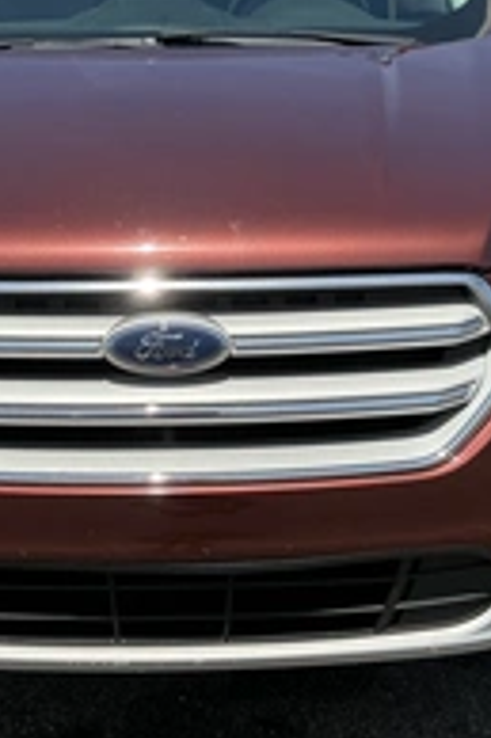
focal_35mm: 60
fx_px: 1230
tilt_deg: -15.4
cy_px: 266
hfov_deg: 22.5
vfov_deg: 33.2
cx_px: 175
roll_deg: +0.1
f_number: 1.8
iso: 25
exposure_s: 1/1730
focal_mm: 3
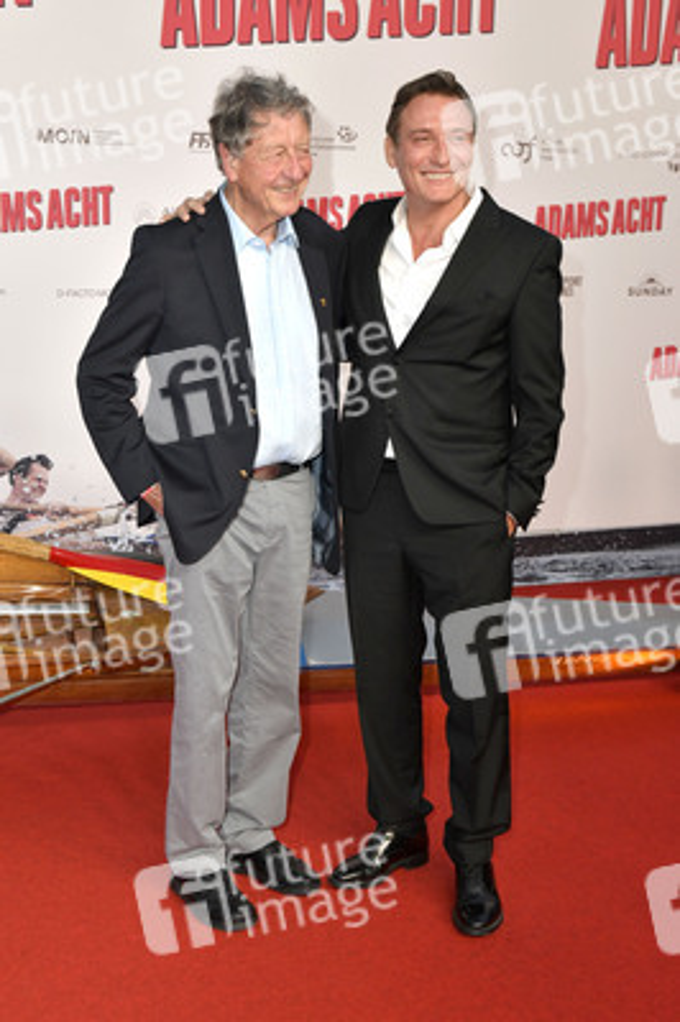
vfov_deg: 46.4
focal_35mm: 42
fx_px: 1192
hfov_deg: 31.8
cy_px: 511
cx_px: 340
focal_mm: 42
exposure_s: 1/160
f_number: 7.1
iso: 1600
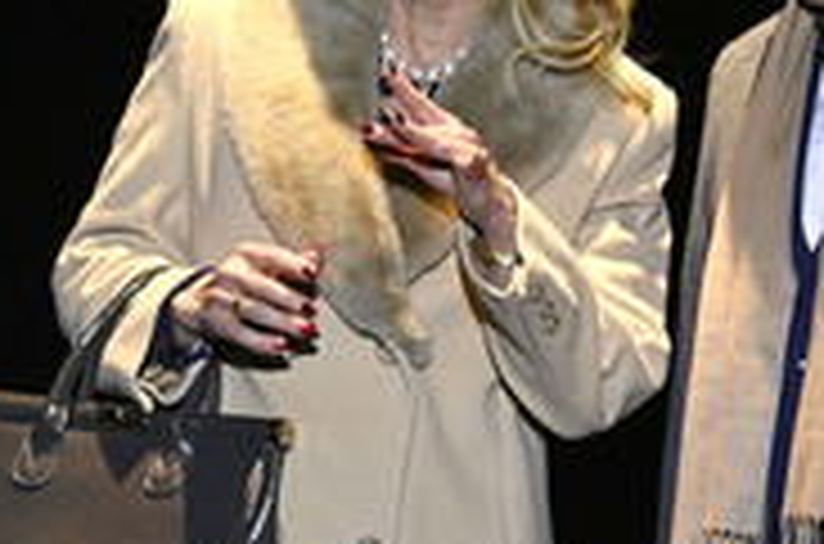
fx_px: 10433
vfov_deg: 3.0
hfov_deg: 4.5
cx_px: 597
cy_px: 279
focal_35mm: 457
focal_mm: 185
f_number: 5
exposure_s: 1/1000
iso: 4000
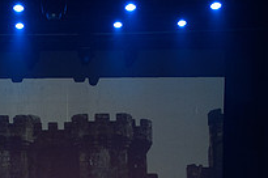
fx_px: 617
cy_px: 200
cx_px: 34
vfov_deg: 15.9
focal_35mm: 83
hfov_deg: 23.9
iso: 1250
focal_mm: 24
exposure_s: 1/60
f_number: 3.5
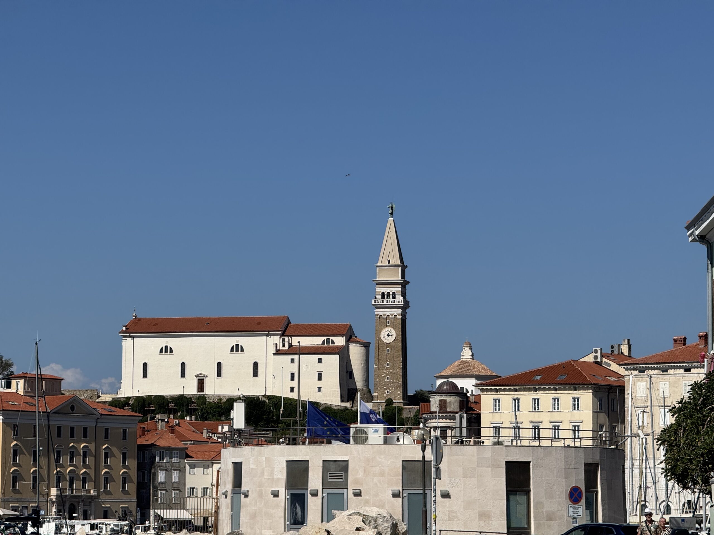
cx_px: 357
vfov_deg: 12.3
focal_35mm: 120
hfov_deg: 16.4
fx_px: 2475
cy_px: 268
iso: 50
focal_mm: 15.66
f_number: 2.8
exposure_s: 1/3690
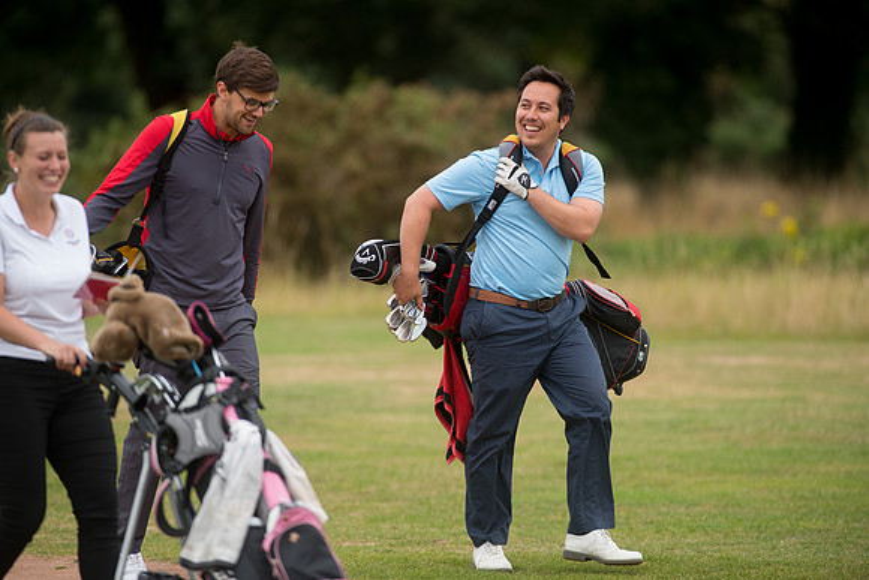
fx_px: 7243
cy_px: 290
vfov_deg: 4.6
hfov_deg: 6.9
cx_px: 434
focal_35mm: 300
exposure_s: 1/3200
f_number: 4
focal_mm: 300
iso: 800
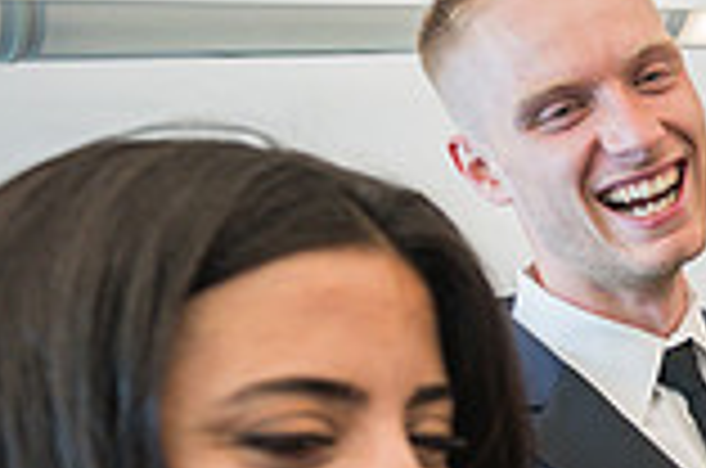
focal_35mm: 63
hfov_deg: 24.1
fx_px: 1233
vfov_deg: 21.1
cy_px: 403
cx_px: 1097
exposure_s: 1/125
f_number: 2.8
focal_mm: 17
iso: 800
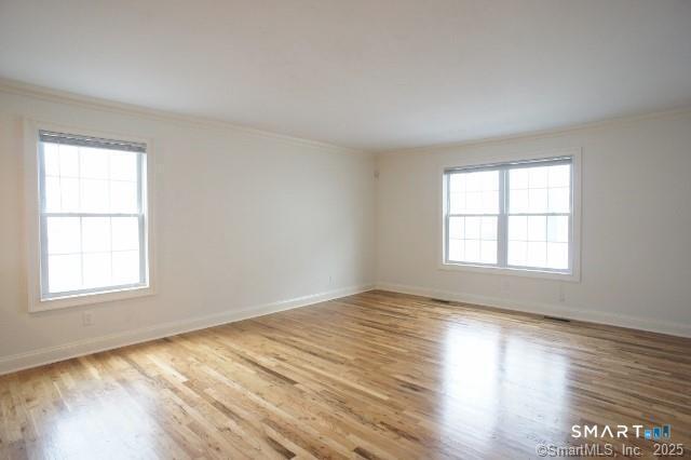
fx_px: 460
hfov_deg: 73.8
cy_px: 230
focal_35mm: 24
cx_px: 346
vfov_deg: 53.1
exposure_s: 1/30
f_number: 5.6
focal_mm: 16
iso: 800
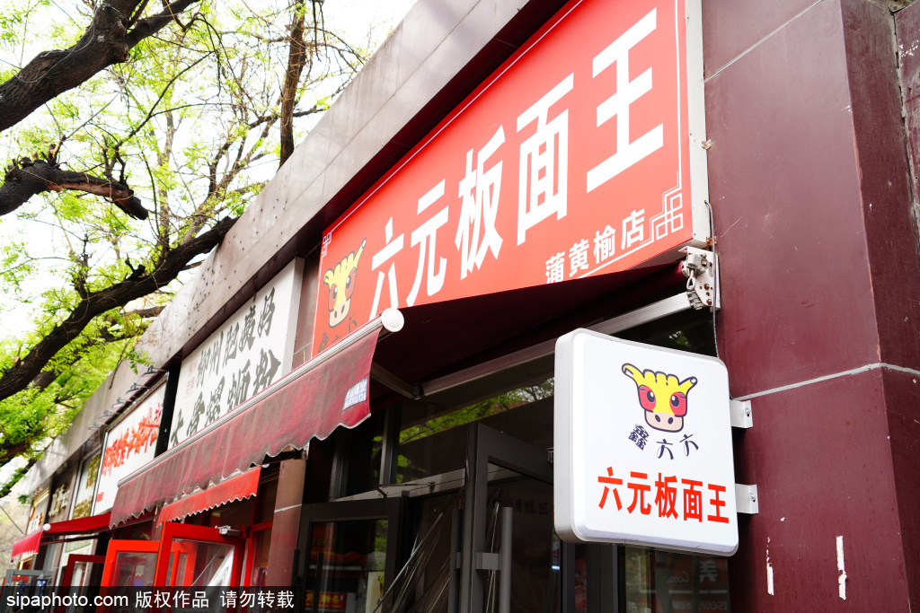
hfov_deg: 60.3
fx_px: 792
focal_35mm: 31
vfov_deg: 42.3
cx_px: 460
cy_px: 306
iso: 500
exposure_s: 1/320
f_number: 5.6
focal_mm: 31
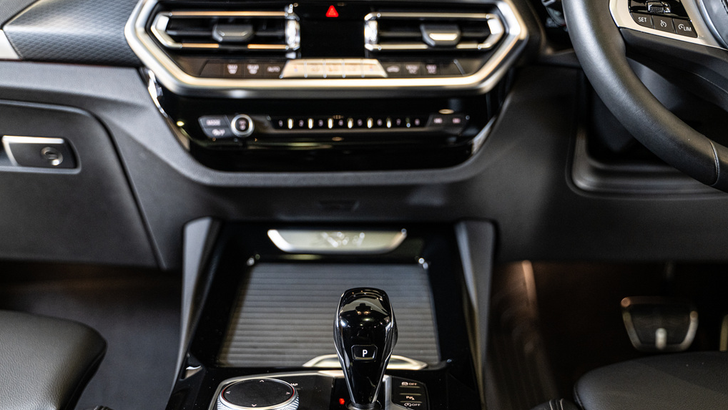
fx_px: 772
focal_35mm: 40
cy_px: 200
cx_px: 365
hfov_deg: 50.5
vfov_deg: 29.7
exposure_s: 1/200
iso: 1600
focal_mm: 38
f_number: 2.8
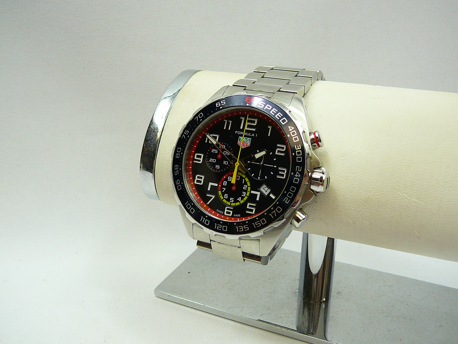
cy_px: 172
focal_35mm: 41
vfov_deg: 35.1
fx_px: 542
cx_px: 229
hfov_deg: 45.8
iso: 80
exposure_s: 1/40
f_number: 3.1
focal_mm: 6.1
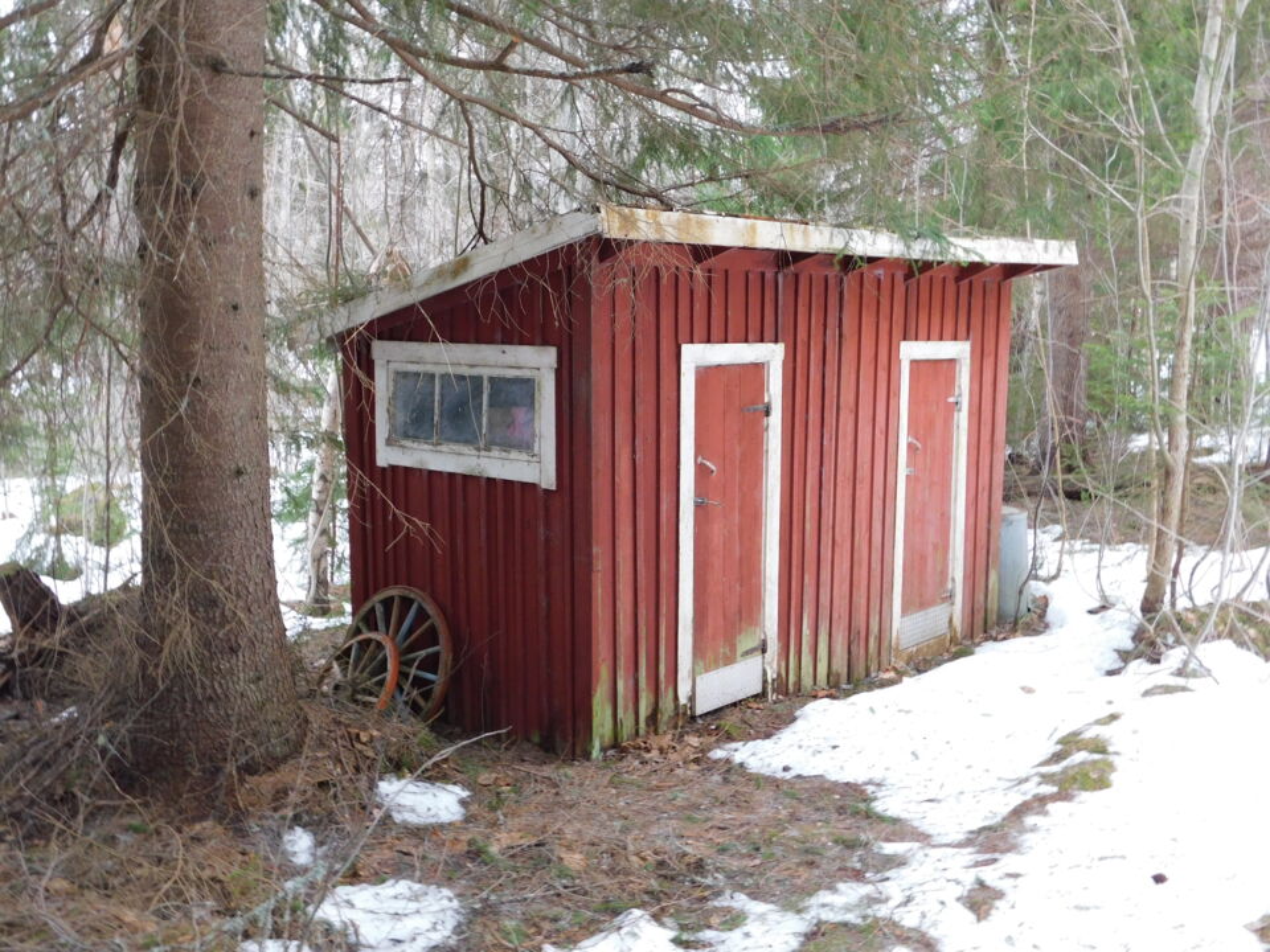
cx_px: 635
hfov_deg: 51.4
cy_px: 476
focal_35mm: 36
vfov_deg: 39.7
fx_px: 1321
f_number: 3.5
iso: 200
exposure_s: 1/30
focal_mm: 6.3
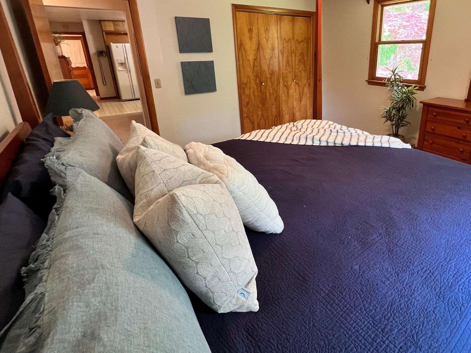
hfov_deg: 85.9
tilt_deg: -17.5
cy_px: 135
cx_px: 296
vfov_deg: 70.5
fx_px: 245
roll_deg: +0.6
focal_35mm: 18
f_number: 1.8
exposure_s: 1/60
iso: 320
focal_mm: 1.57
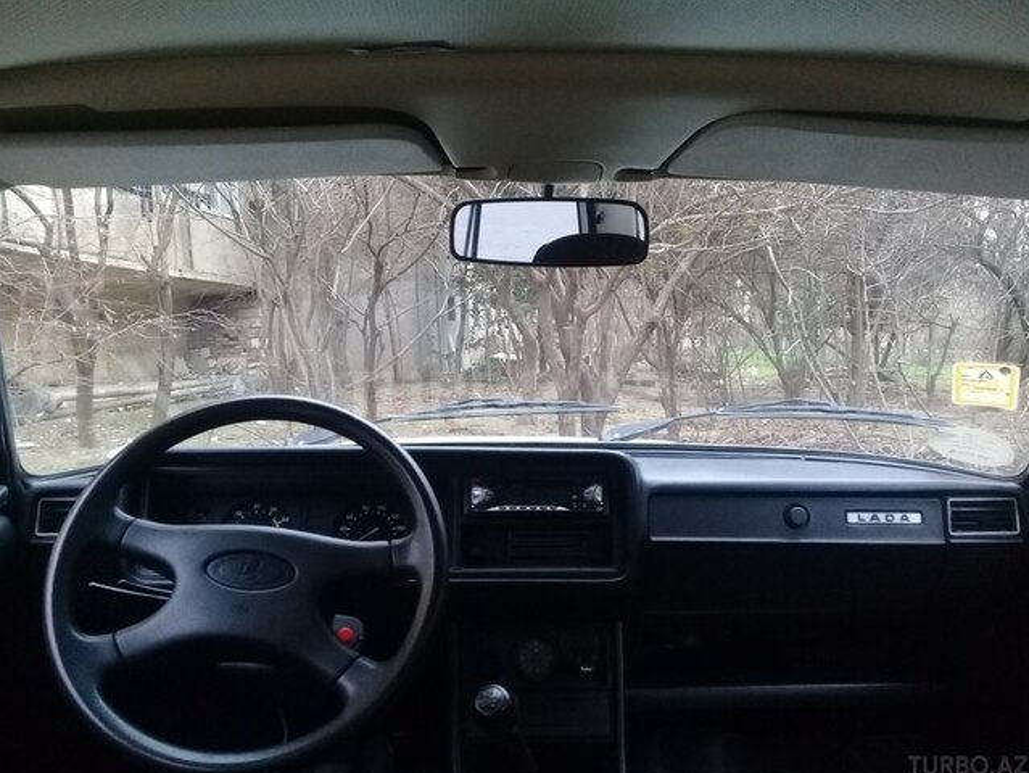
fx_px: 952
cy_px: 395
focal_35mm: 32
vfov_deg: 44.2
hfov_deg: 56.8
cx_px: 506
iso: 250
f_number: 2.2
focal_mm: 3.3
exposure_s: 1/17
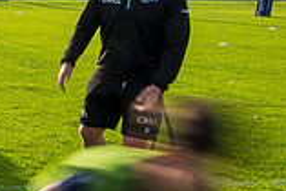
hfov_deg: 20.4
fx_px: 588
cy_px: 86
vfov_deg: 18.5
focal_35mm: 74
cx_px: -211
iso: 250
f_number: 16
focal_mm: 20
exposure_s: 1/25
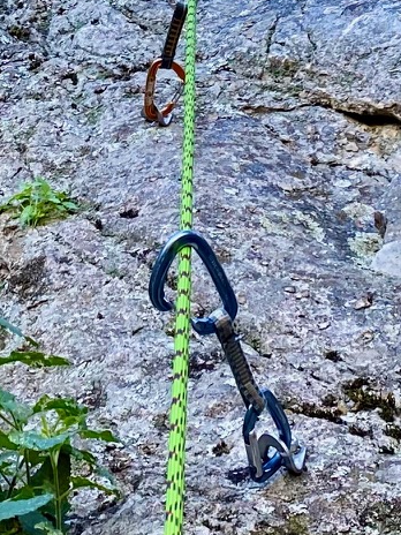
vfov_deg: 16.7
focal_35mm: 113
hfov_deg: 13.1
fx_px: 1745
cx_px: 94
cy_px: -107
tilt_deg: +57.8
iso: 32
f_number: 1.8
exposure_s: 1/122
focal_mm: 4.25
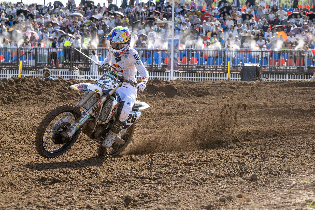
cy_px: 105
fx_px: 814
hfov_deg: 21.9
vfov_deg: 14.7
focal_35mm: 93
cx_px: 158
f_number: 5
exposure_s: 1/1250
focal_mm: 93
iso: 200
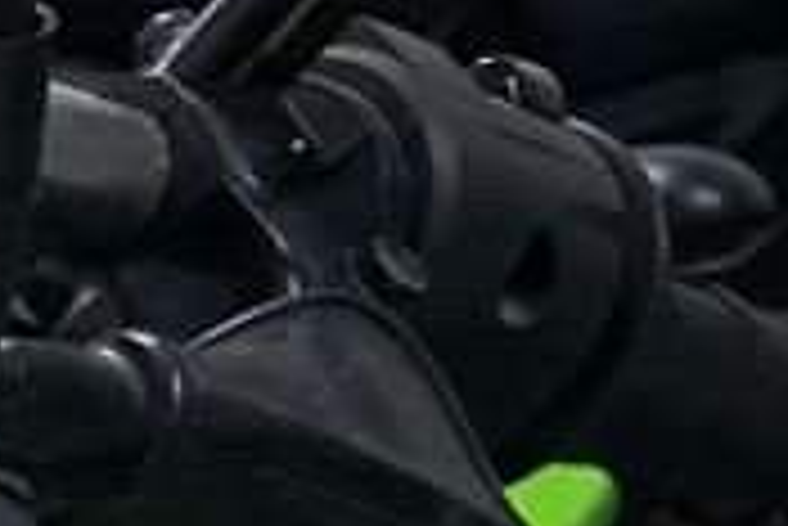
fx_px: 3593
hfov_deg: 9.8
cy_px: 1279
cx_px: -1504
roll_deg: +5.2
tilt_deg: -25.5
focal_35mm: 164
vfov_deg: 7.8
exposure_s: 1/50
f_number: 1.8
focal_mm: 4.25
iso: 250
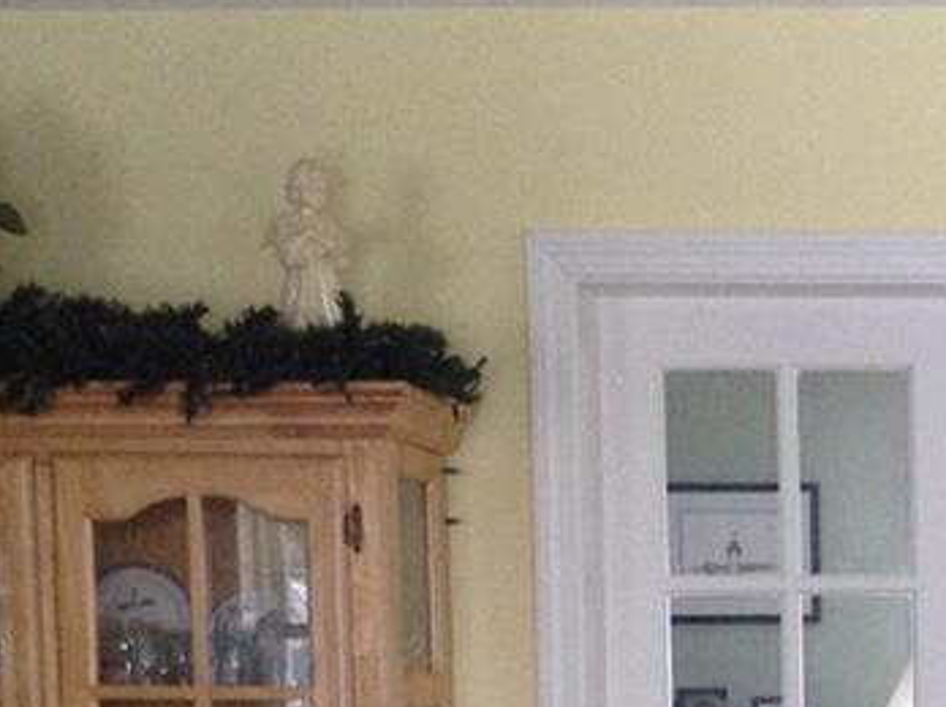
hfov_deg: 19.3
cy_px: 908
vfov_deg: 14.6
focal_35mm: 97
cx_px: 1082
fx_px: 2647
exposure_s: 1/24
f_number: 2.4
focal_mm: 3.3
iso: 160
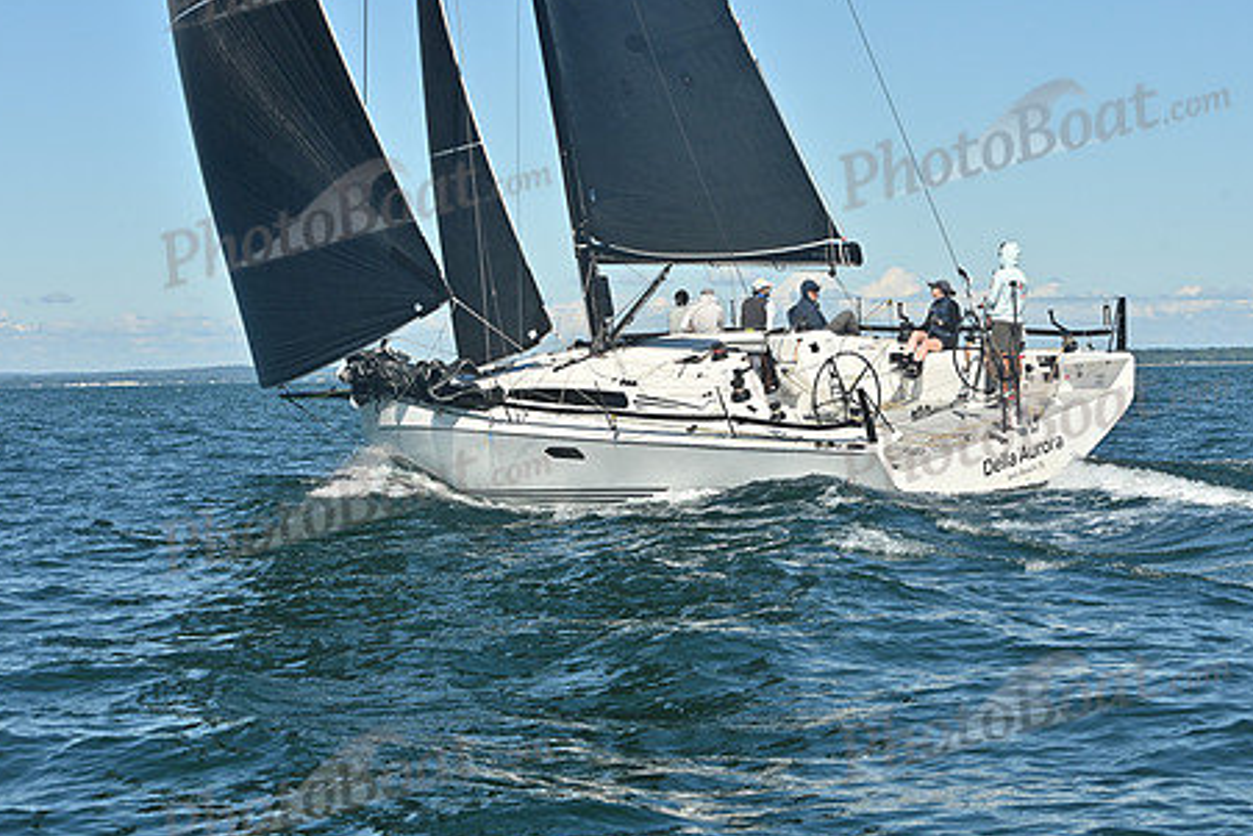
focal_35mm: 90
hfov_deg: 22.6
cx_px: 697
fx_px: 3133
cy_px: 321
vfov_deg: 15.2
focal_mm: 70
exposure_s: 1/1000
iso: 250
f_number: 9
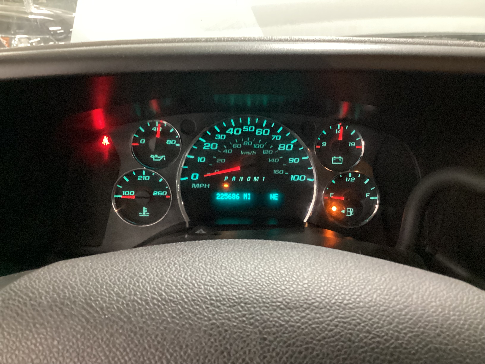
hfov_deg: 58.4
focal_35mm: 31
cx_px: 242
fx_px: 434
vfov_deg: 45.4
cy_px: 182
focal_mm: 3.3
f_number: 2.4
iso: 640
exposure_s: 1/17
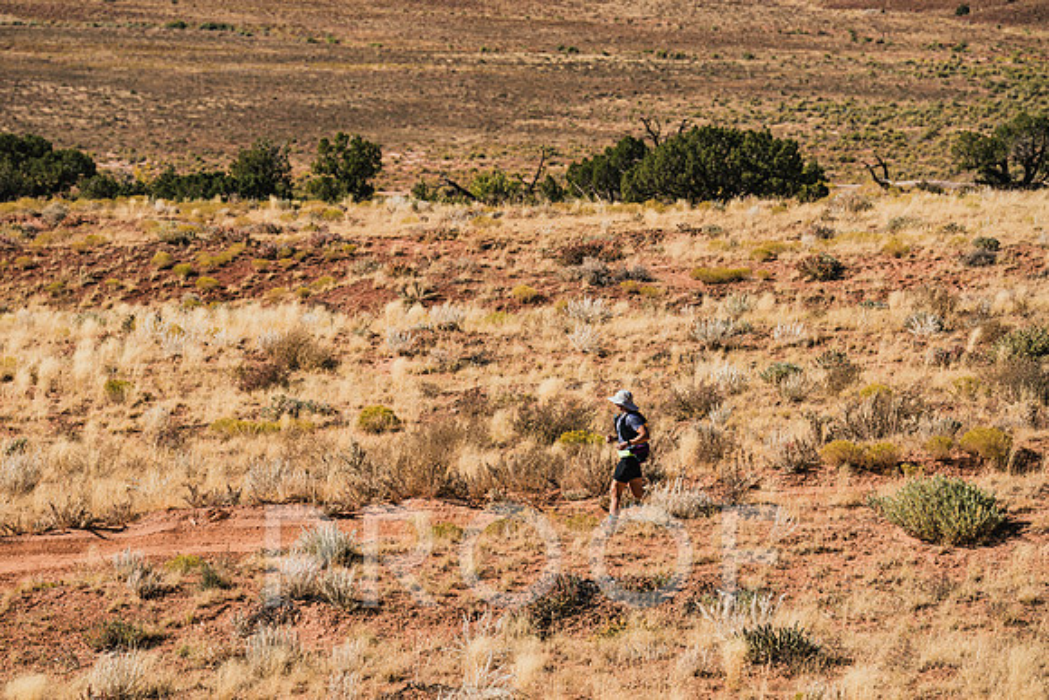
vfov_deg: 6.9
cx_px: 524
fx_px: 5829
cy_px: 350
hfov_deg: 10.3
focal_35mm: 200
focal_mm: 200
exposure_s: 1/1250
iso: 160
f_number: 6.3
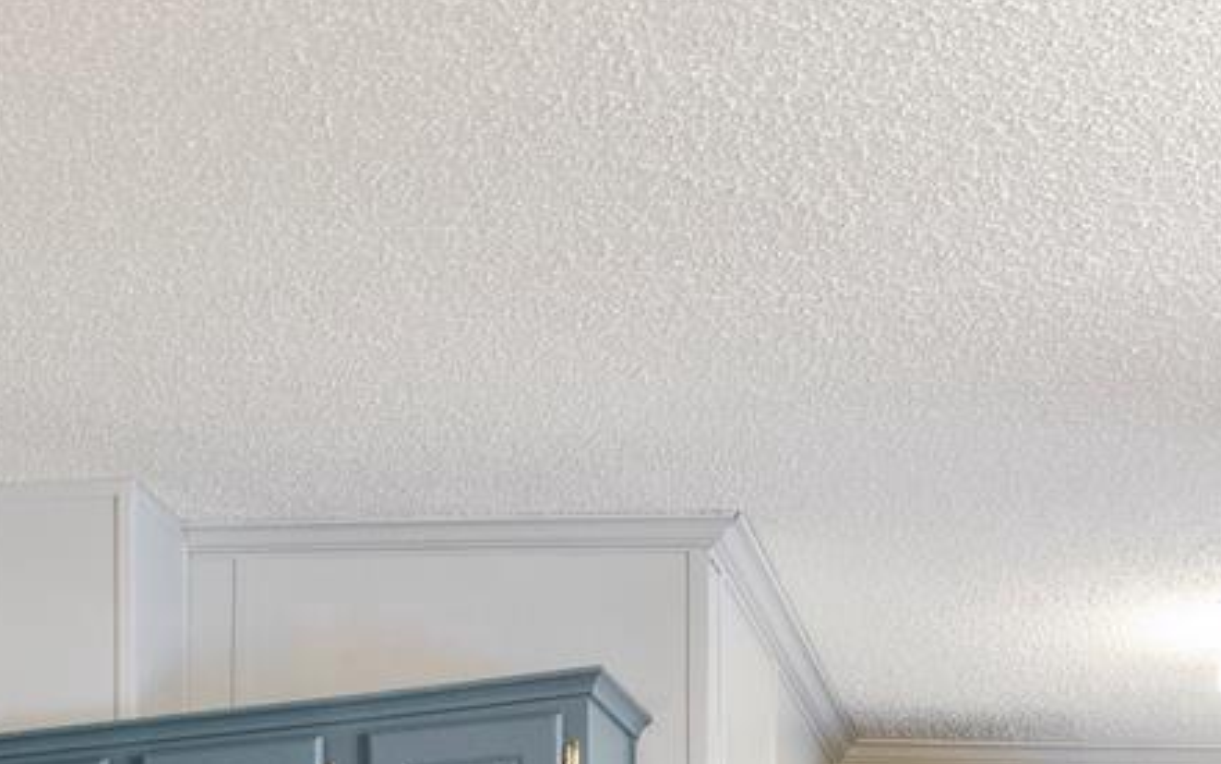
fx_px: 2364
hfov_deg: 27.4
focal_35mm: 71
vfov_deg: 16.0
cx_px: 25
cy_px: 1300
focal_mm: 15
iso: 400
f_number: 7.1
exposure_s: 1/10
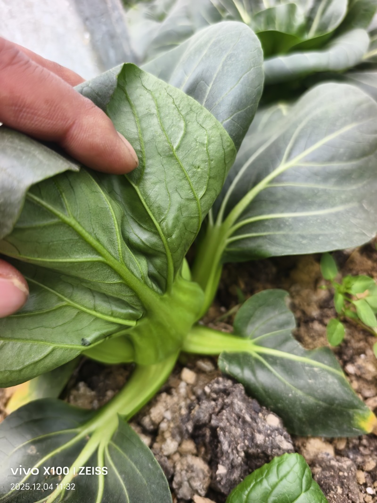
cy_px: 252
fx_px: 334
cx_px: 188
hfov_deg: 58.9
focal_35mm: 23
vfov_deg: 73.9
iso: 306
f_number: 1.57
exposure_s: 1/1145
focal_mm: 5.6
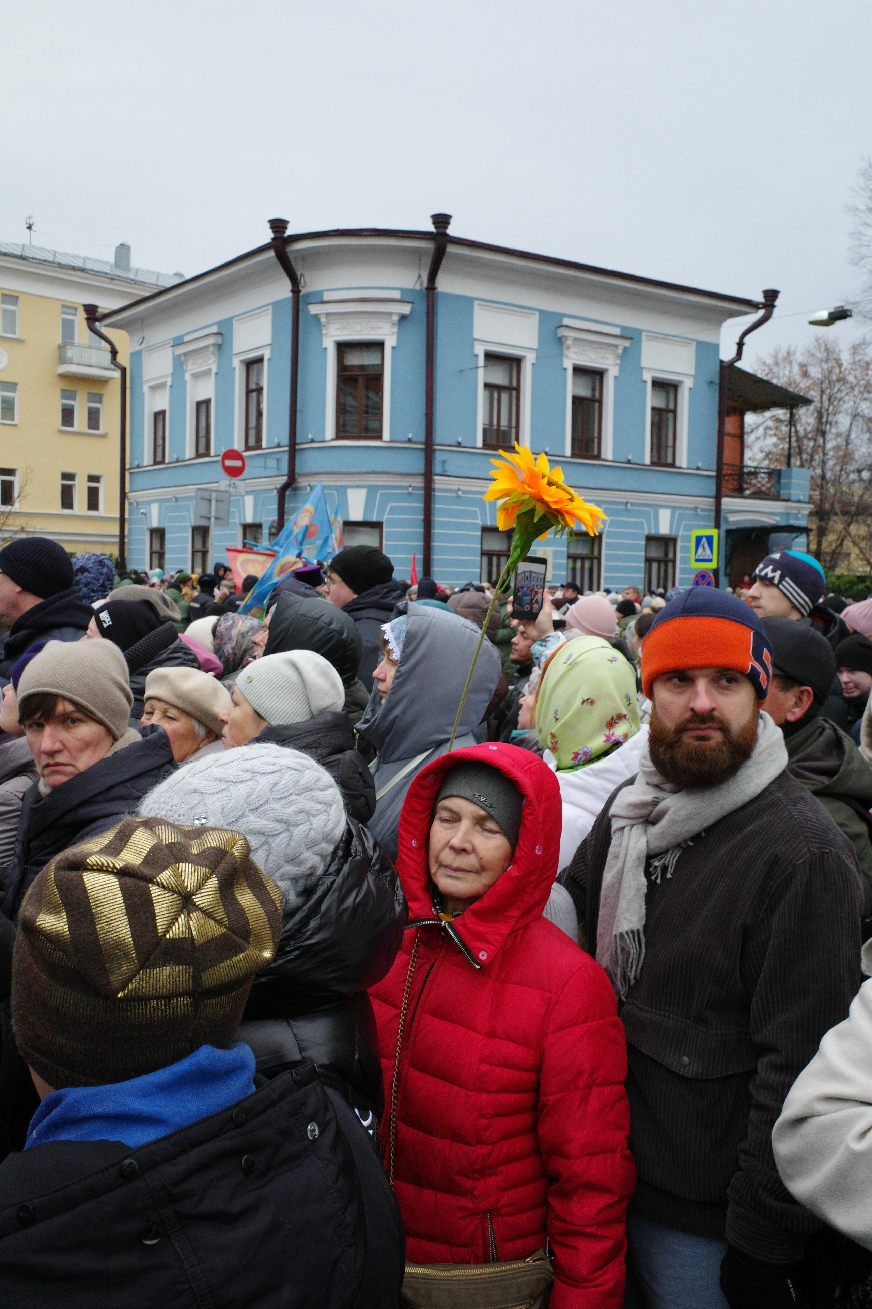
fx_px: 1017
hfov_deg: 46.4
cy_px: 654
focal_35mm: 28
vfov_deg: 65.5
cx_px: 436
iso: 1600
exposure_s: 1/200
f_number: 7.1
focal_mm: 18.3
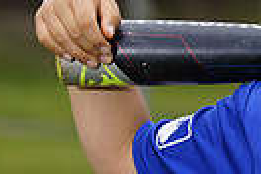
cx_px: 360
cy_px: 240
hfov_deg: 2.9
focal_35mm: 705
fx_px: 5111
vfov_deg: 1.9
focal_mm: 160
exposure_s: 1/250
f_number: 6.3
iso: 100
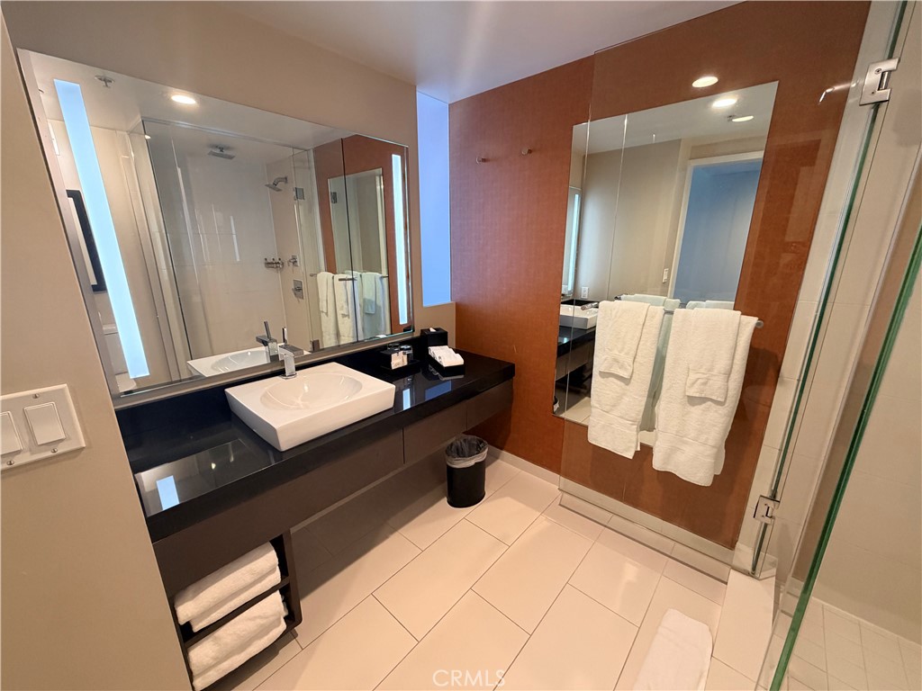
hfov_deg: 102.1
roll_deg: +0.0
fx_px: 373
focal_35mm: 14
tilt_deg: -16.3
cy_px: 346
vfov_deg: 85.7
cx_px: 461
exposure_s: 1/60
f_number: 2.2
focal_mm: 2.22
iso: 320
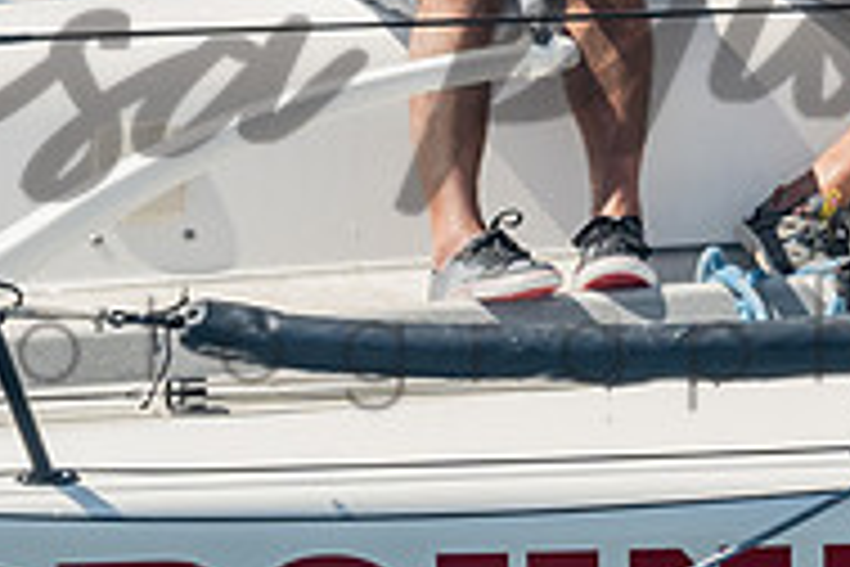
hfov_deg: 3.2
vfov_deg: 2.1
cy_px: -648
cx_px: 1338
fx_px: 15299
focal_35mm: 648
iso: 160
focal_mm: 82
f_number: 6.3
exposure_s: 1/500
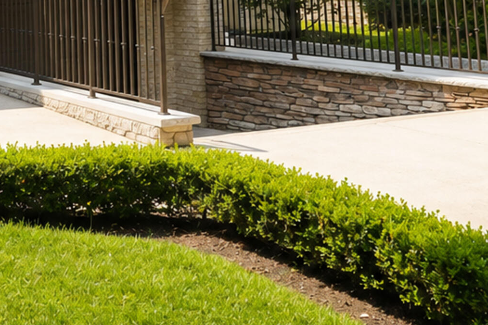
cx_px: -26
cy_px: -152
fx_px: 962
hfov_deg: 26.6
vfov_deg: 17.4
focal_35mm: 71
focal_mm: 24
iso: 100
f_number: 7.1
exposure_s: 1/100
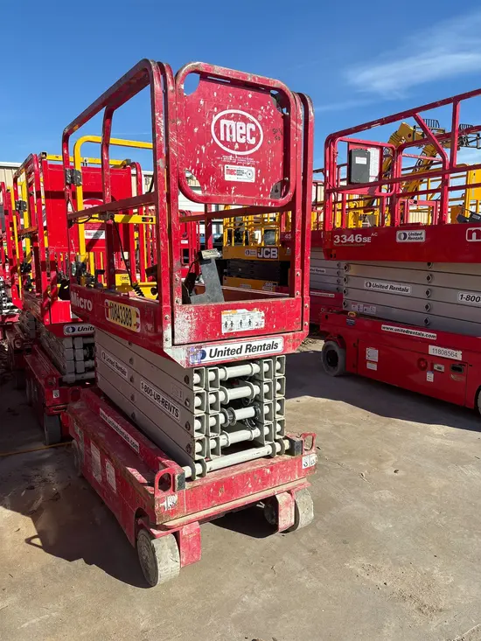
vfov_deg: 67.3
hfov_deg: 53.1
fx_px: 482
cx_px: 240
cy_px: 320
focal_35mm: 26
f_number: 1.6
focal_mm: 5.96
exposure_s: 1/3534
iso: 50
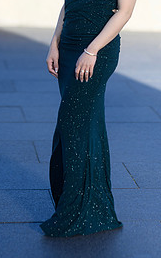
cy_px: 52
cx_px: 80
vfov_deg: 13.8
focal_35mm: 151
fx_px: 1061
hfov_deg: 8.7
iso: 250
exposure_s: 1/4000
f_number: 2
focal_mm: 85
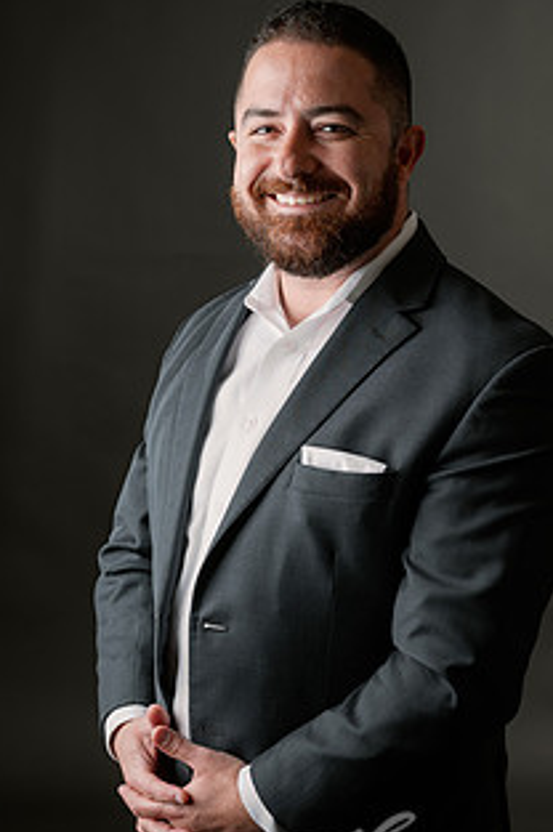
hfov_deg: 18.9
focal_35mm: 72
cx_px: 336
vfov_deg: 28.1
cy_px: 401
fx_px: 1663
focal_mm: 50
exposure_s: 1/200
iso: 100
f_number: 5
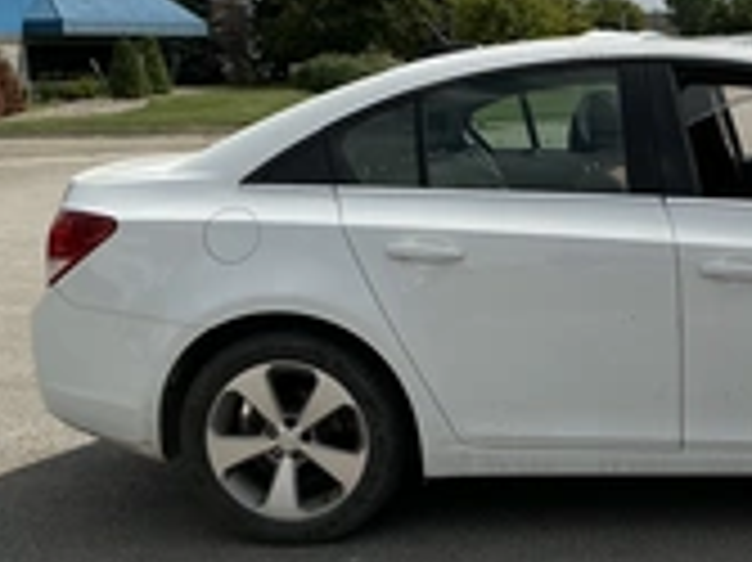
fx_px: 1454
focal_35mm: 67
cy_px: 283
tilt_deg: -3.9
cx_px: 779
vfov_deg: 21.9
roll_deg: -1.7
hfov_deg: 27.1
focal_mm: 3
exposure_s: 1/3322
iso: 25
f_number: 1.8
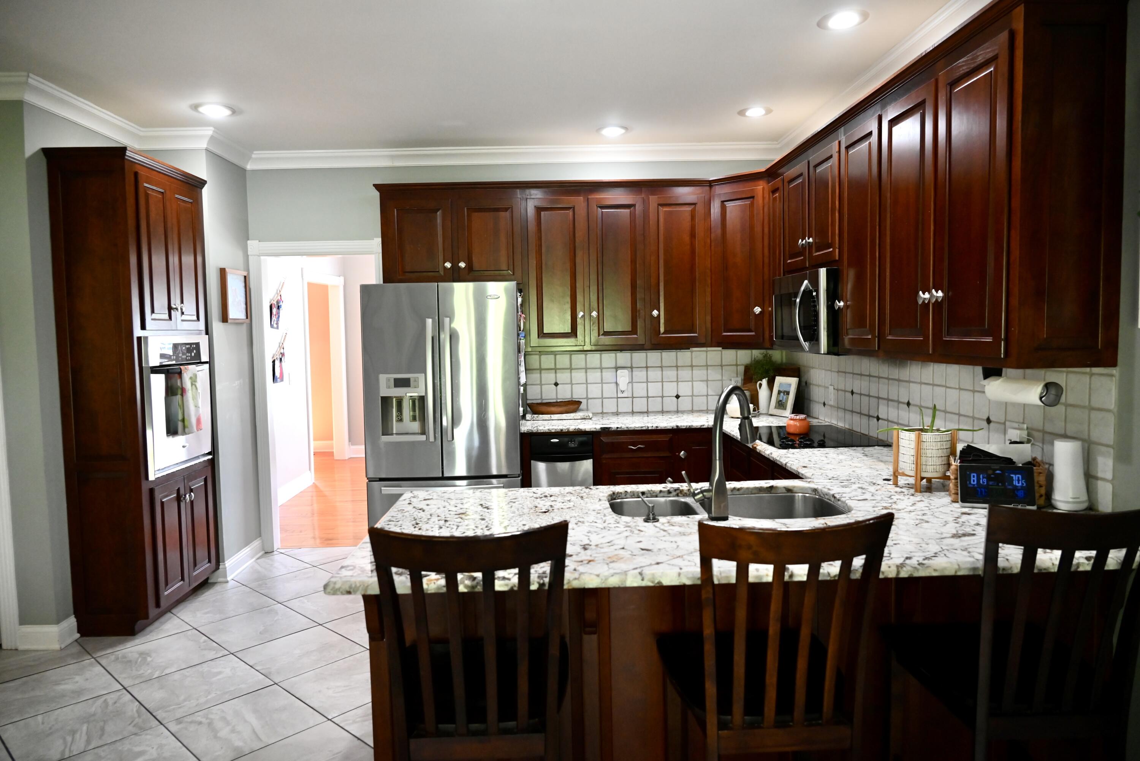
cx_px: 570
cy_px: 380
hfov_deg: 73.7
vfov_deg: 53.2
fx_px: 760
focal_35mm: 24
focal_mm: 24
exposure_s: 1/125
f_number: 4
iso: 2200
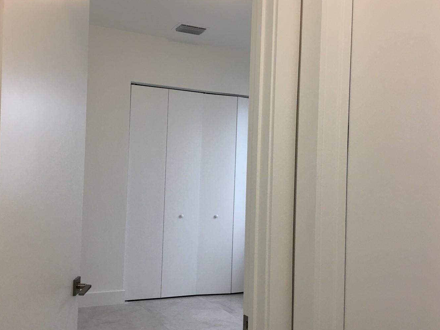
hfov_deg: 52.4
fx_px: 445
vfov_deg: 40.7
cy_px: 171
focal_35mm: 35
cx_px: 188
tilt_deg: +3.2
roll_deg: -2.3
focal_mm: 4.15
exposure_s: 1/30
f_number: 2.2
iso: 32
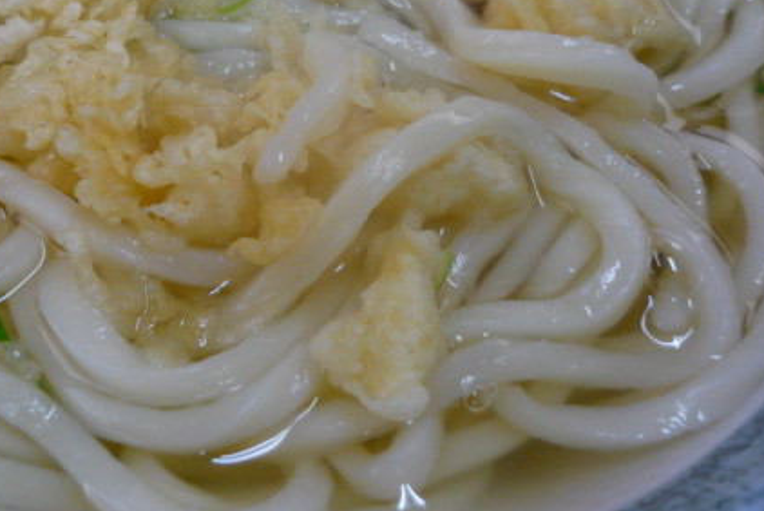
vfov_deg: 25.7
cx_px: 266
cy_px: 121
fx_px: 1104
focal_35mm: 52
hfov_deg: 37.8
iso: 160
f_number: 2.8
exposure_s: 1/30
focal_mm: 5.5
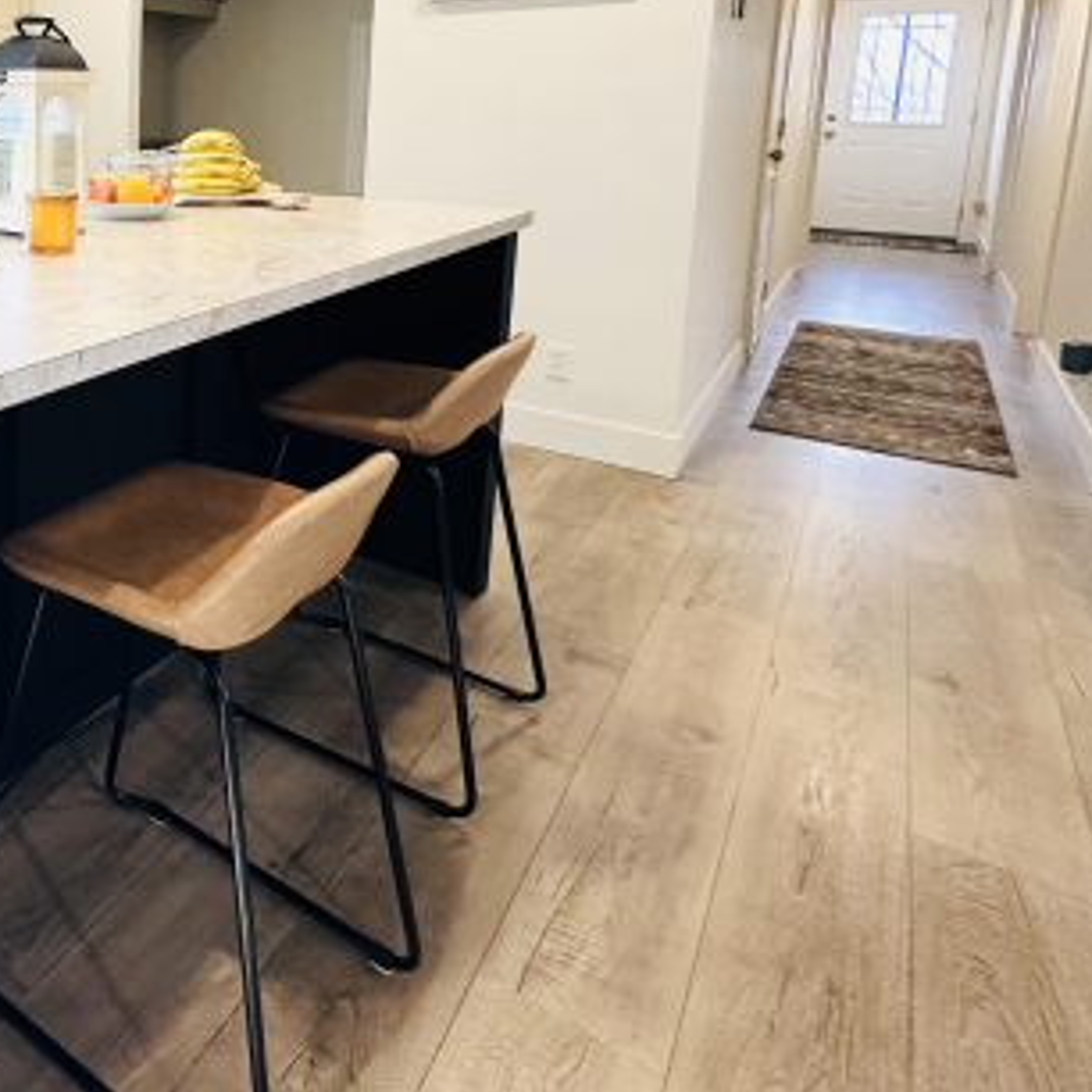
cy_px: 218
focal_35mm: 27
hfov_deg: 45.4
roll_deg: +0.1
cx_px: -91
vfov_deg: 54.9
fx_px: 964
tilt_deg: -7.2
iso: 200
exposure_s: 1/120
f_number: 2.2
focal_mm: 2.22
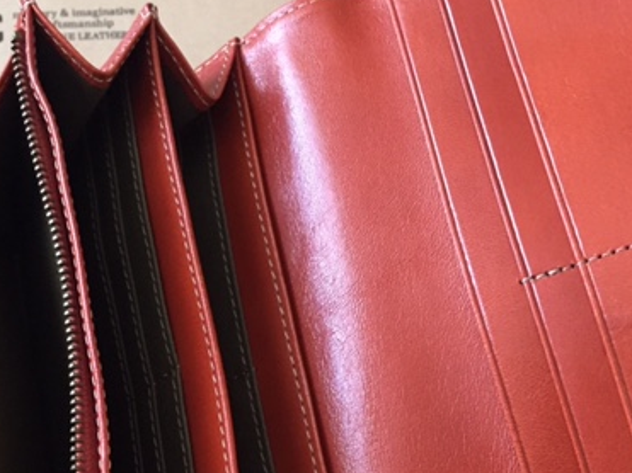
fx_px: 913
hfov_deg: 37.8
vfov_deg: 28.3
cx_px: 210
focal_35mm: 50
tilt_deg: -73.4
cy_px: 396
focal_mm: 4.15
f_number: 2.2
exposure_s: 1/15
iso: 250
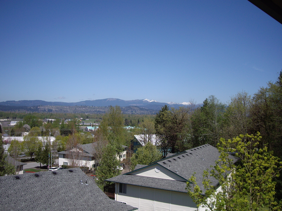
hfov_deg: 49.0
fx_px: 310
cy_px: 106
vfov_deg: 37.7
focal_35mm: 38
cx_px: 141
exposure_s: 1/800
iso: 64
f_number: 4.3
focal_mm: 6.2
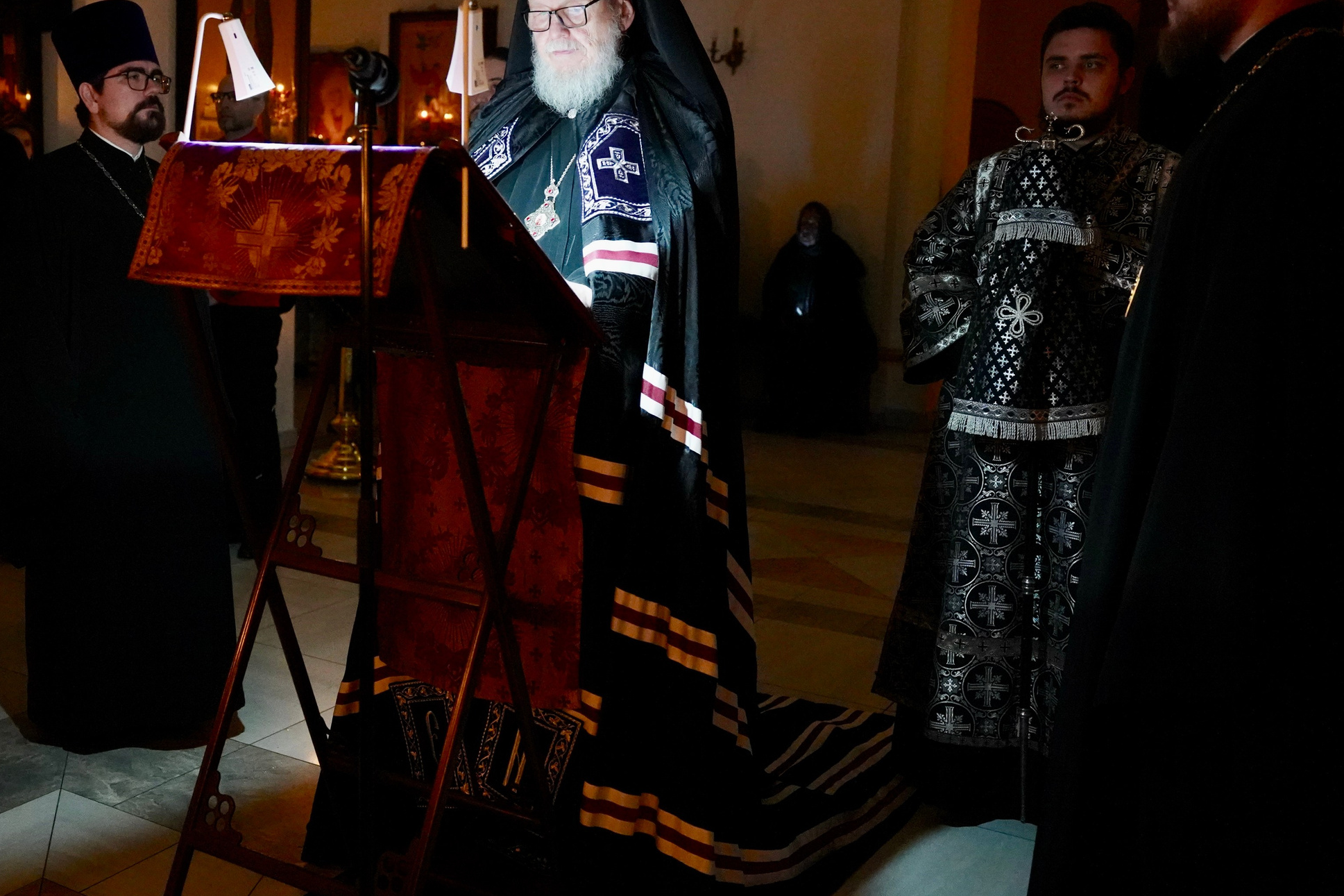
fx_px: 1381
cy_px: 369
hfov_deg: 51.4
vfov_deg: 35.8
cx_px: 517
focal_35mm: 37
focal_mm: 28
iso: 12800
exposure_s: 1/125
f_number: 2.8
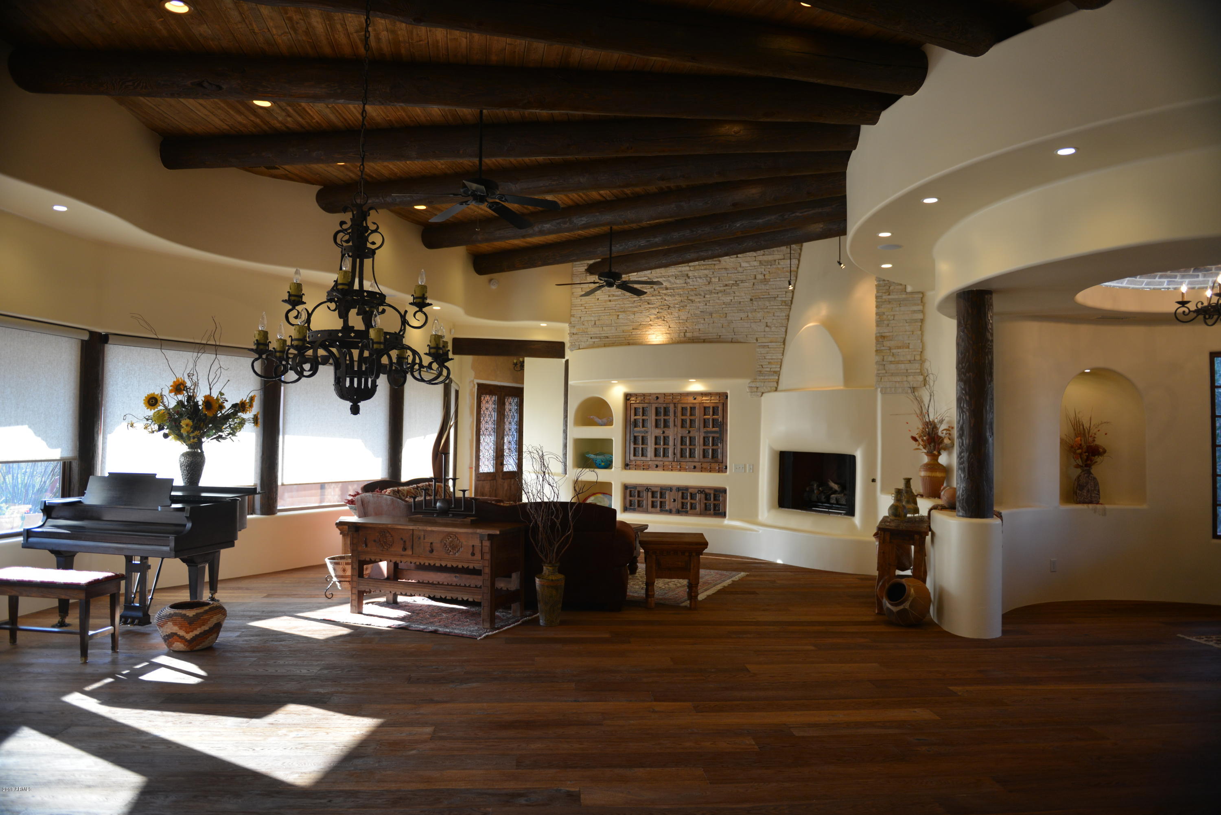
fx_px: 814
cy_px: 408
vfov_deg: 53.2
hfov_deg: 73.7
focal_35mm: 24
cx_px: 610
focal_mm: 24
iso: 400
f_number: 2.8
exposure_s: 1/100
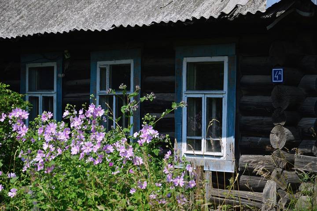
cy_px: 106
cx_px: 158
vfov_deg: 13.8
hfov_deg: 20.6
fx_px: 871
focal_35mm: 99
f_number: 5.3
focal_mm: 66
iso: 800
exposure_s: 1/5000
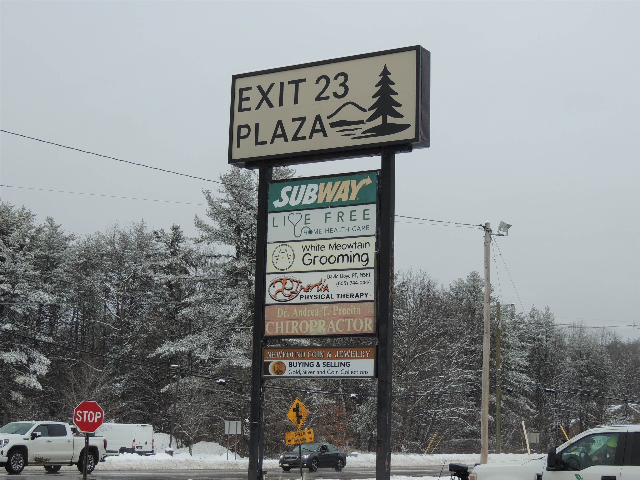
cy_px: 240
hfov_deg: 32.2
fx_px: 1109
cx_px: 320
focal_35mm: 60
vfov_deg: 24.4
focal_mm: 10.7
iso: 100
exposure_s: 1/800
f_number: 3.7
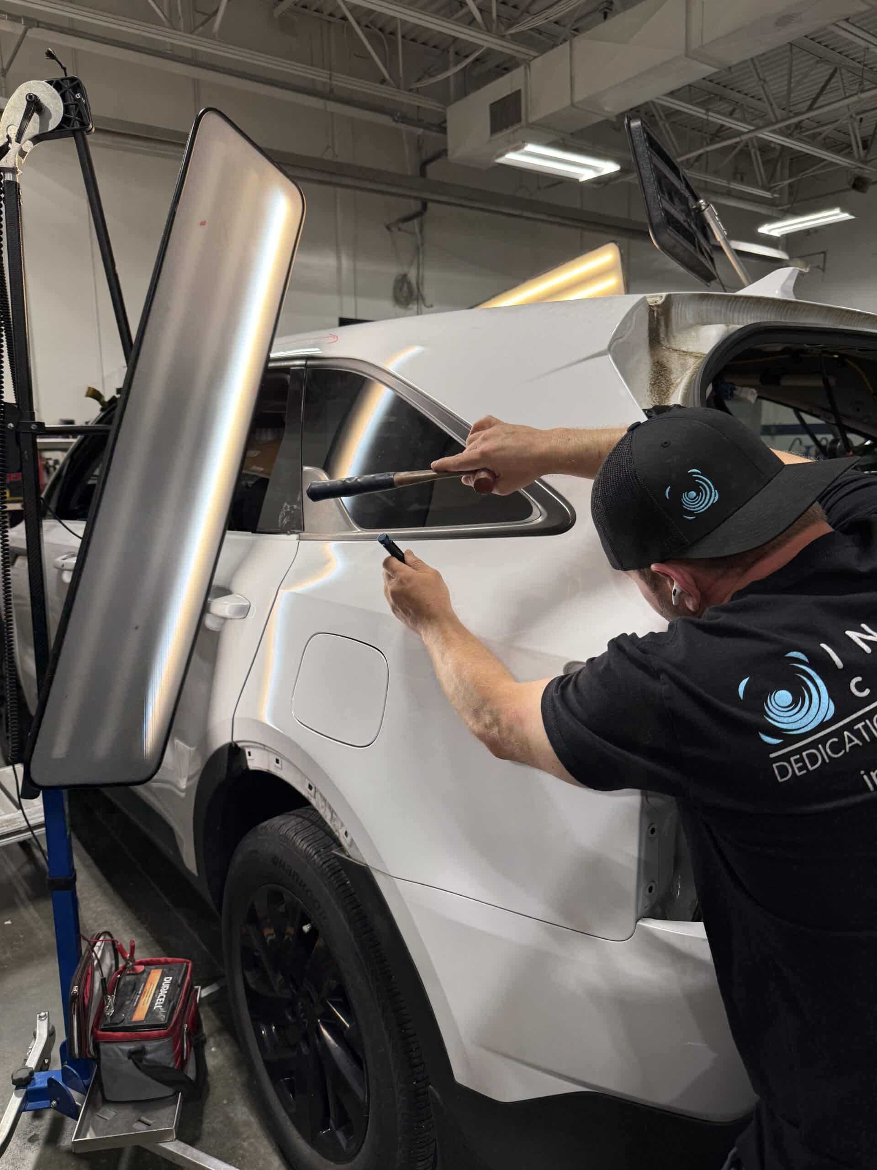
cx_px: 438
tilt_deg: -9.8
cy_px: 585
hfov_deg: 56.8
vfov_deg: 71.6
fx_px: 811
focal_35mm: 24
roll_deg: +0.5
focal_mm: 6.76
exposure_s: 1/101
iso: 125
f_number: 1.78
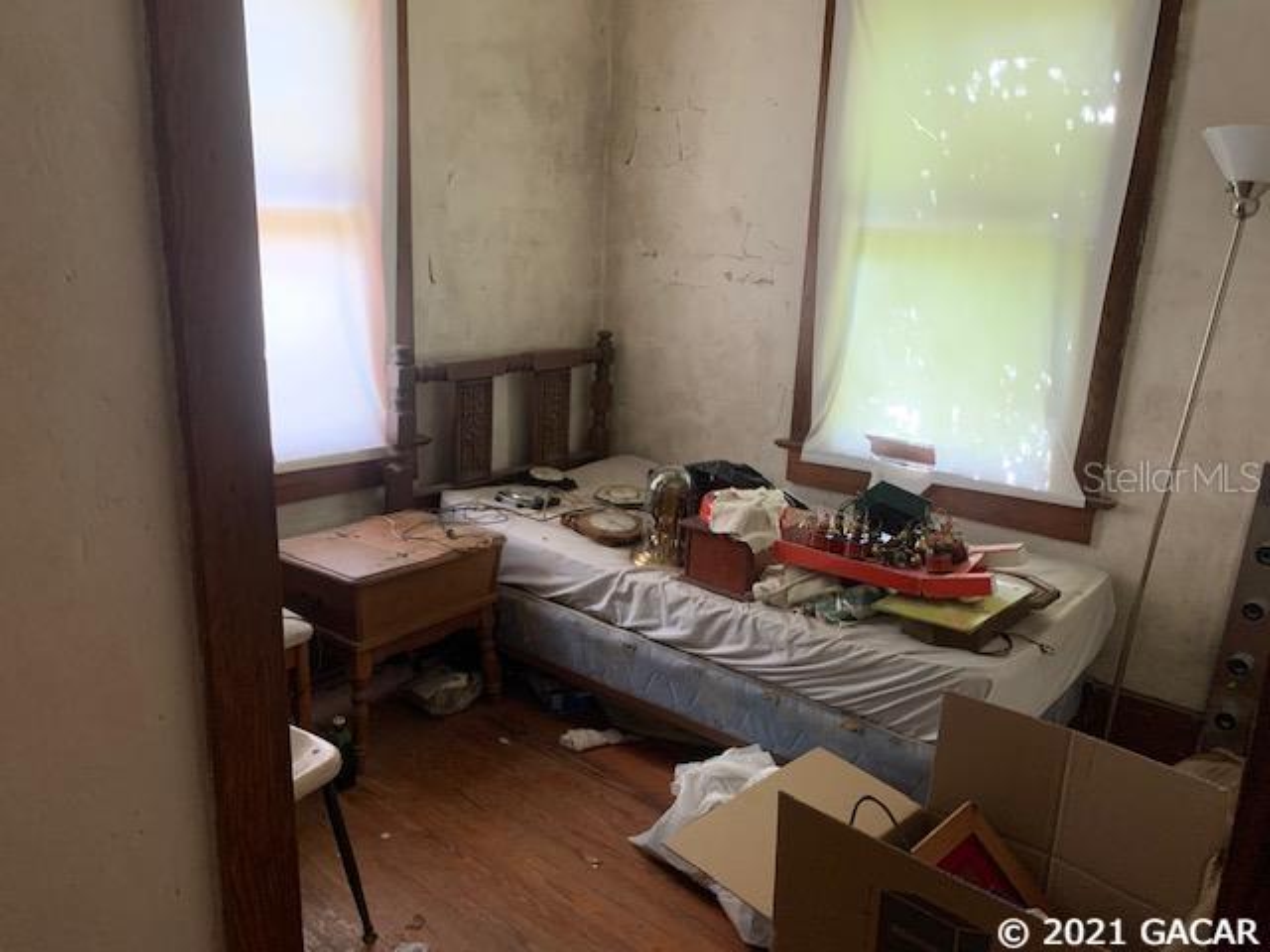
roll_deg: -1.2
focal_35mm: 26
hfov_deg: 67.3
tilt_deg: -15.0
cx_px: 635
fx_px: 954
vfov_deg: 53.1
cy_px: 476
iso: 400
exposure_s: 1/57
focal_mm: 4.25
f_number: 1.8
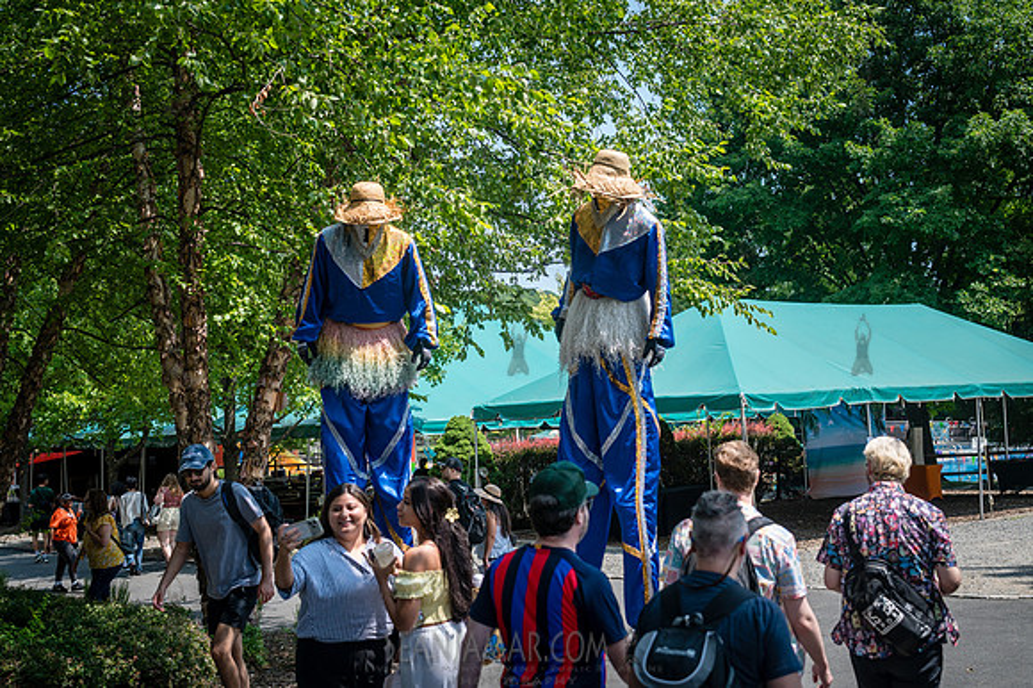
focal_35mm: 48
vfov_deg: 28.3
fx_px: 1362
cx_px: 491
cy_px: 327
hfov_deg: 41.5
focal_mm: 43
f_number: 3.5
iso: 400
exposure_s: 1/2000
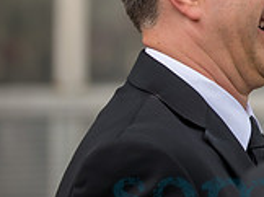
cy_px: 14
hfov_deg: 4.4
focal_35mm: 449
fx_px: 3419
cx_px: 456
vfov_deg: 3.3
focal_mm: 130
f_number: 2.8
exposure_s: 1/400
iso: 200
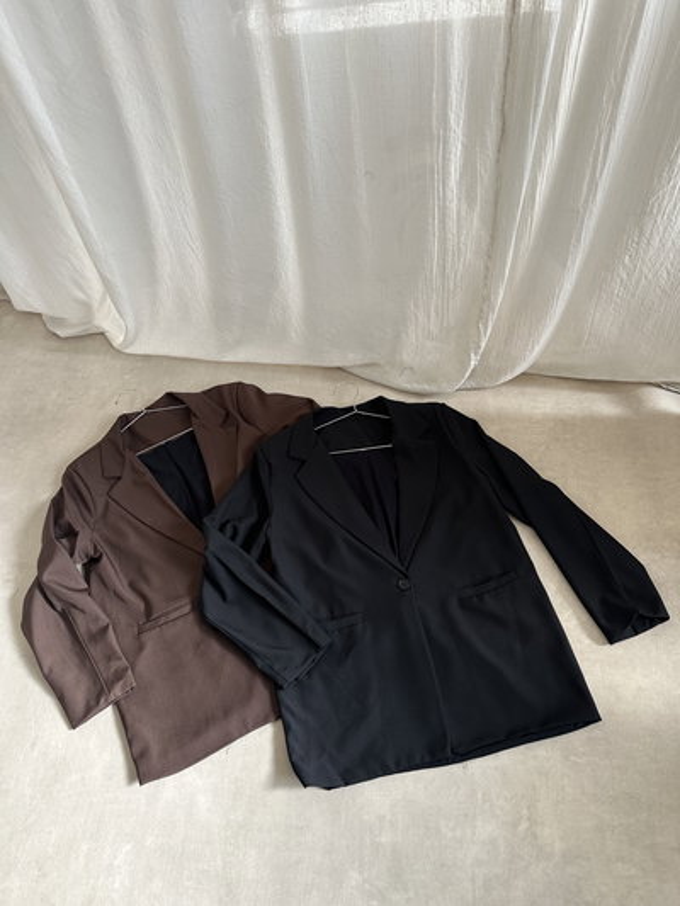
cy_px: 453
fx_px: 628
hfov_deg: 56.8
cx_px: 340
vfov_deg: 71.6
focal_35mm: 24
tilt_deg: -55.9
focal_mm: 6.86
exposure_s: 1/350
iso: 80
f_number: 1.78
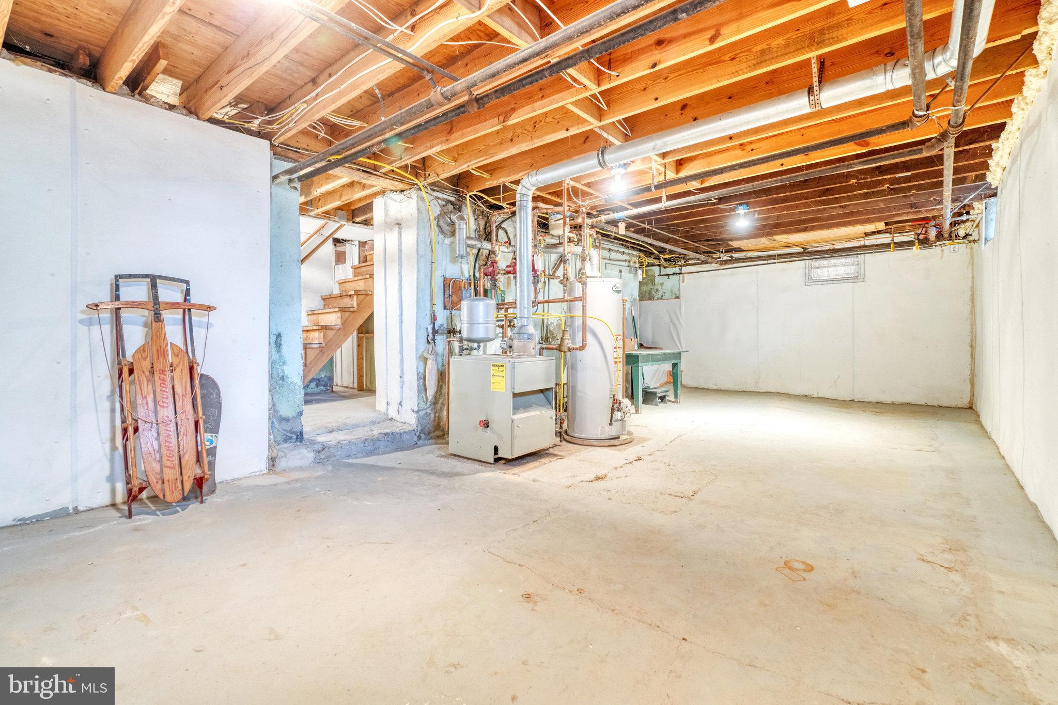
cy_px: 352
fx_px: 470
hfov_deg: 96.7
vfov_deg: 73.7
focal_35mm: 16
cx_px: 529
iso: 1250
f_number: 7.1
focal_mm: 16
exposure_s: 1/4
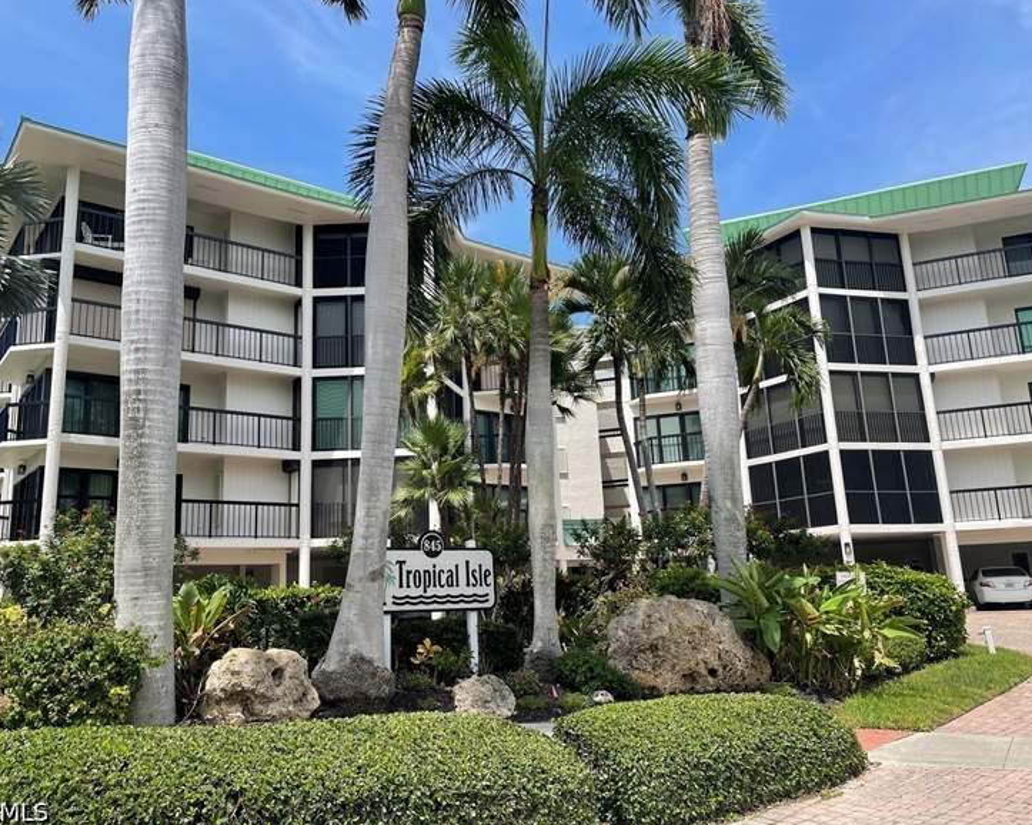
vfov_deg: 53.2
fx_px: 824
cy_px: 403
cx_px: 480
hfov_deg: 64.0
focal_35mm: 27
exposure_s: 1/2597
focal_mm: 5.1
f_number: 1.6
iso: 32
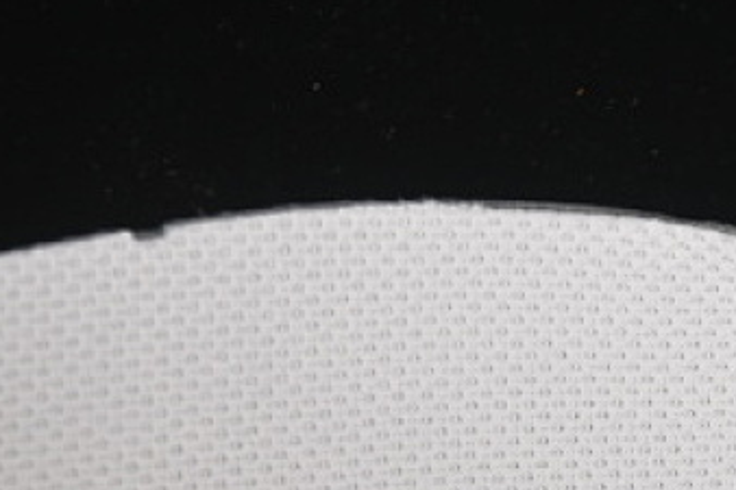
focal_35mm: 240
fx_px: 4904
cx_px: 1045
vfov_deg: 5.7
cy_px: 690
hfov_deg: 8.4
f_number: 7.1
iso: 160
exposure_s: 1/60
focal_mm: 50
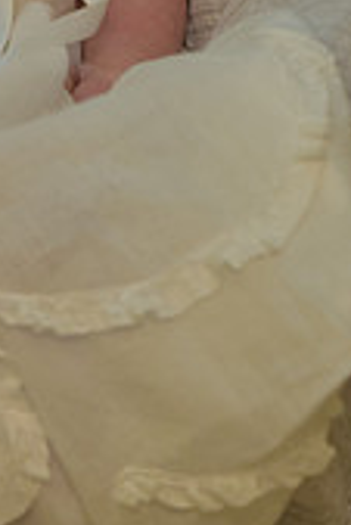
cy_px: -78
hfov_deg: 5.1
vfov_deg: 7.6
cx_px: -194
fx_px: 3897
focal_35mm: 267
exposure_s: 1/60
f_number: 5.6
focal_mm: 52
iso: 500
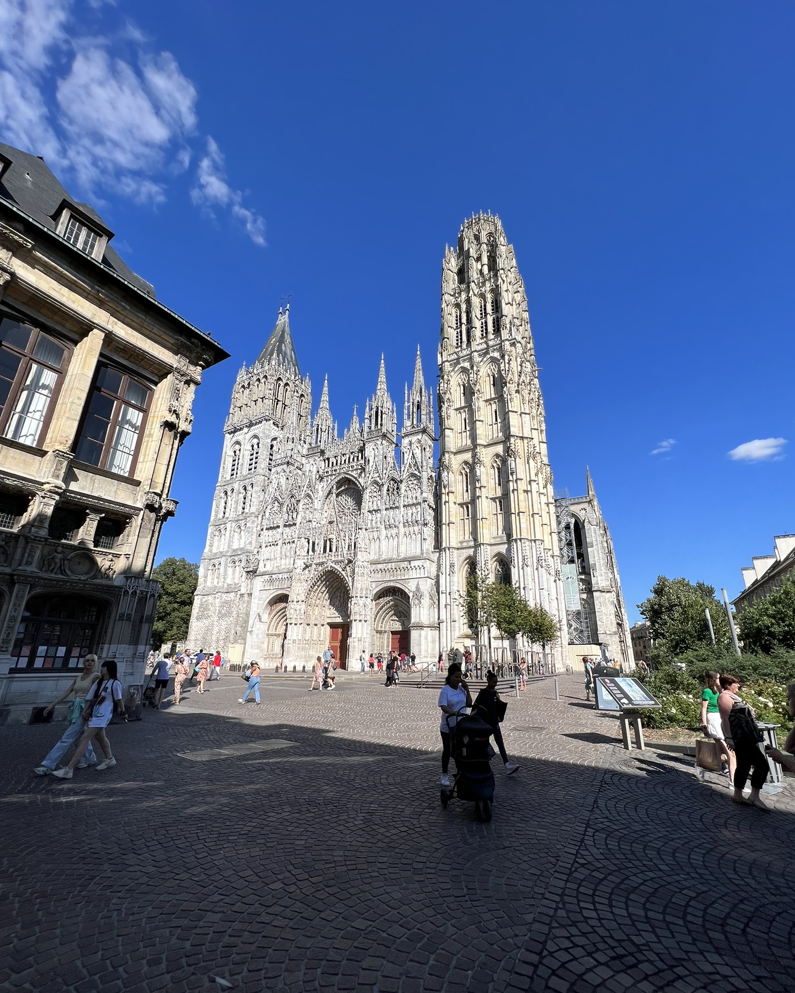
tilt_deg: +19.2
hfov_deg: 88.0
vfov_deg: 100.6
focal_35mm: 14
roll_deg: -0.8
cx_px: 410
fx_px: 412
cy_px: 518
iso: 32
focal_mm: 1.57
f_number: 1.8
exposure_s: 1/2660
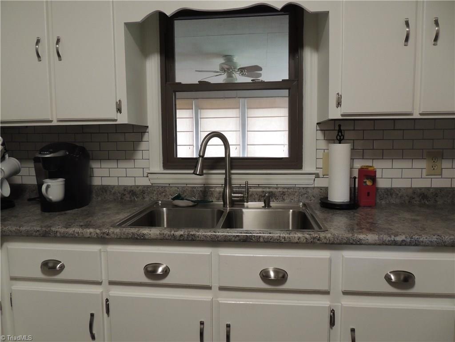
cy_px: 171
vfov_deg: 56.8
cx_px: 228
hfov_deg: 71.6
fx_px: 315
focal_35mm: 24
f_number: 3
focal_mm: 4.3
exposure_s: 1/30
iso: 360
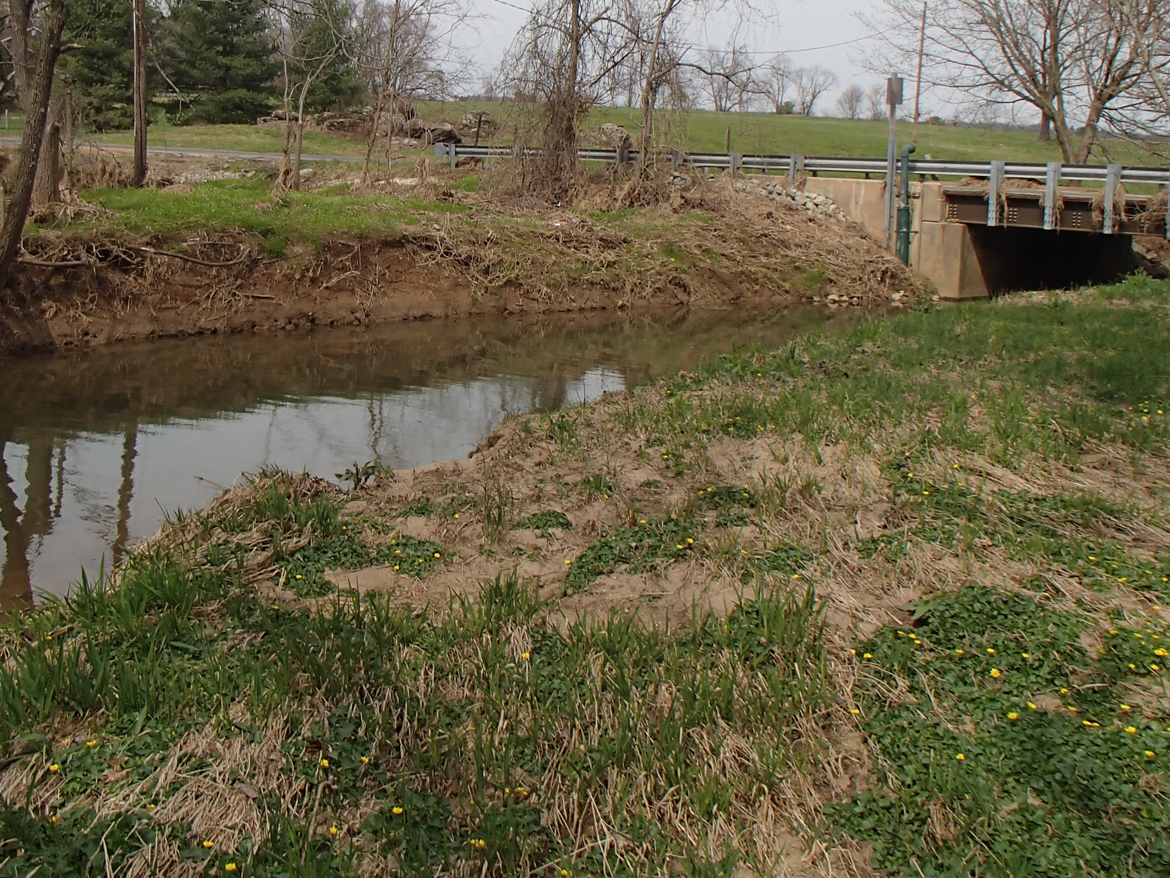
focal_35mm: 42
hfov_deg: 44.7
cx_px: 525
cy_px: 265
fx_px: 1420
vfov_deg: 33.9
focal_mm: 5
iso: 100
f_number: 11
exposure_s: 1/125
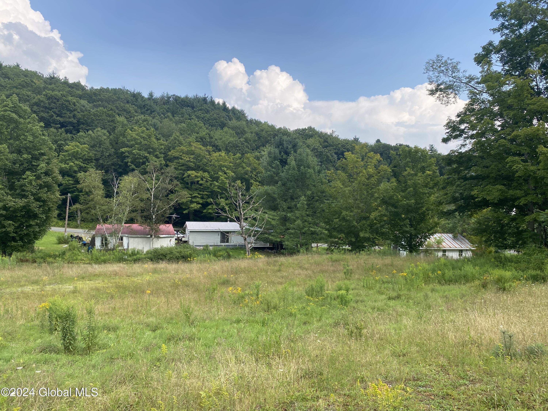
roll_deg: -1.1
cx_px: 274
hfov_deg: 67.3
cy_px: 206
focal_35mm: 26
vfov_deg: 53.1
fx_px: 412
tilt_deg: -1.6
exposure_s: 1/1316
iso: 32
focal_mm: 4.25
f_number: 1.8
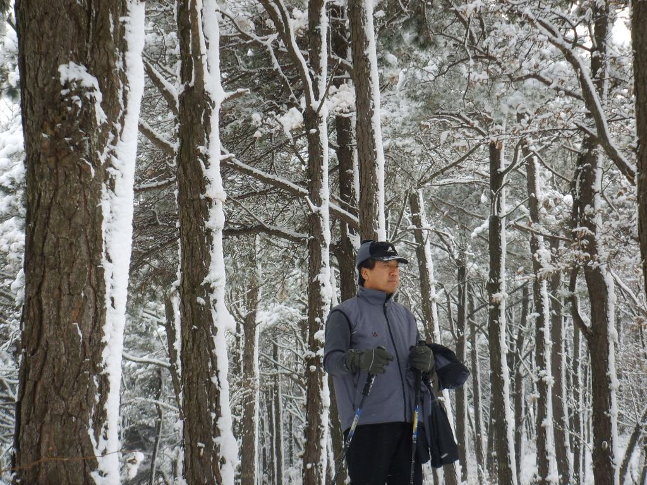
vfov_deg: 12.7
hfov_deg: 16.8
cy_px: 242
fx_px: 2187
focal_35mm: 117
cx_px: 324
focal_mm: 19.8
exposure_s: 1/125
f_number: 4.5
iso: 50
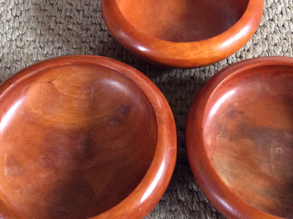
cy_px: 86
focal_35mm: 57
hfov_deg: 33.8
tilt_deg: -59.1
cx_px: 158
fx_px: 482
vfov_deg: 25.5
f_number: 2.4
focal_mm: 3.3
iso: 250
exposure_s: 1/20
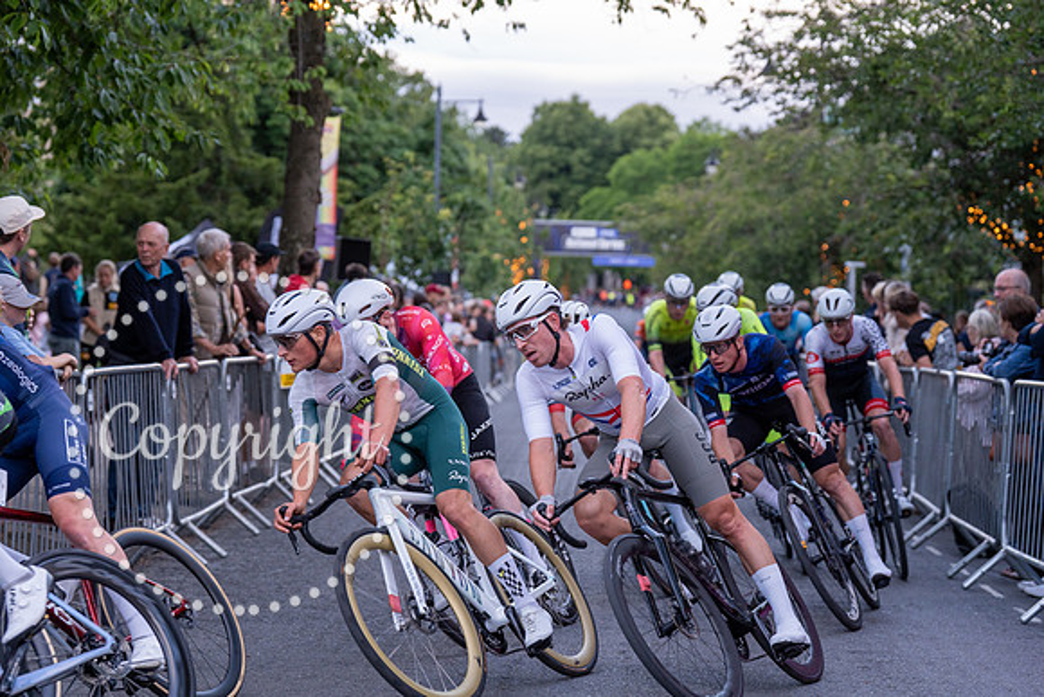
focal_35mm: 86
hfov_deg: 23.6
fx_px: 2494
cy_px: 348
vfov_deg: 15.9
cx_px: 522
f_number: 3.5
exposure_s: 1/800
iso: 1600
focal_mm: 86
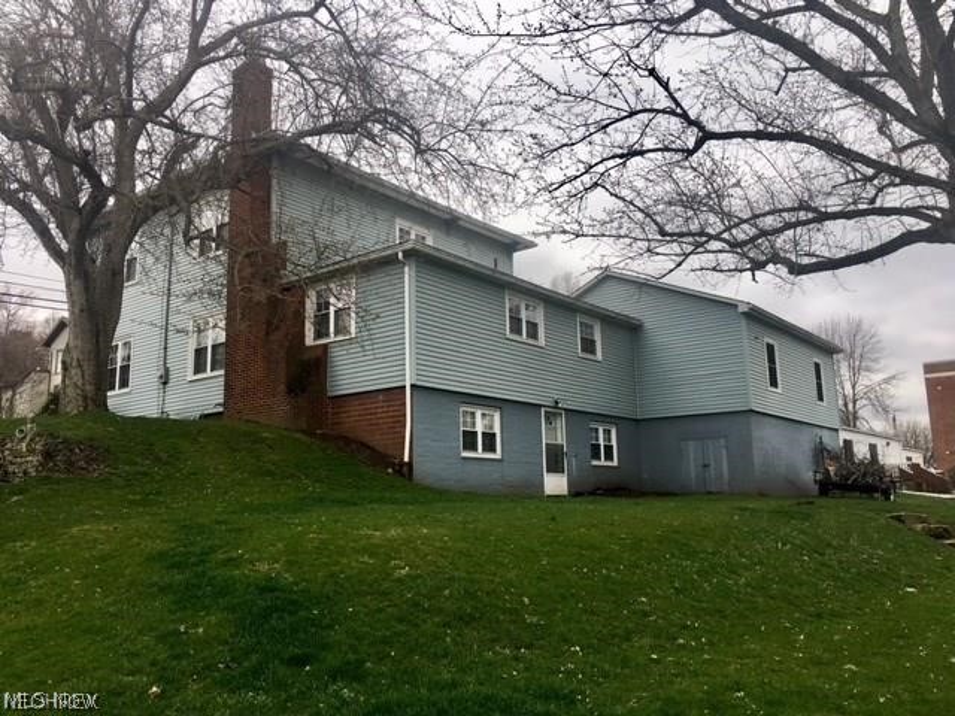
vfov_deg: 48.2
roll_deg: +1.4
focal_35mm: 29
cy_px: 358
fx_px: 800
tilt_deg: +10.5
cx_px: 478
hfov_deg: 61.7
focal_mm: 4.15
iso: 25
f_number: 2.2
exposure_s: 1/420
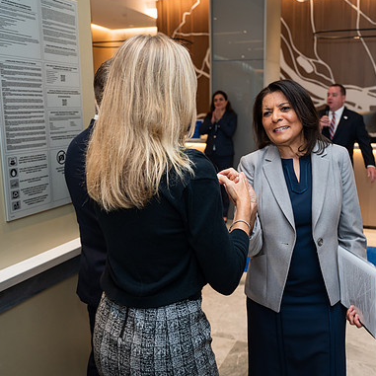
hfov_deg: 43.5
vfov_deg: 43.9
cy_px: 183
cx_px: 239
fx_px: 467
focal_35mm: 38
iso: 400
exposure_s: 1/160
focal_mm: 28.5
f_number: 3.2
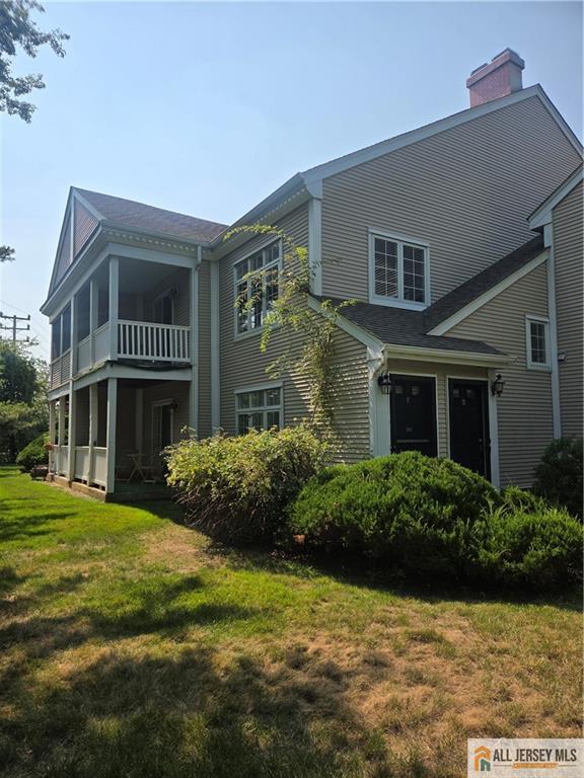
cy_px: 389
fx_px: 517
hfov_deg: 58.9
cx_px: 292
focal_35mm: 23
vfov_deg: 73.9
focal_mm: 5.4
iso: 80
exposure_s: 1/5862
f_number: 1.8
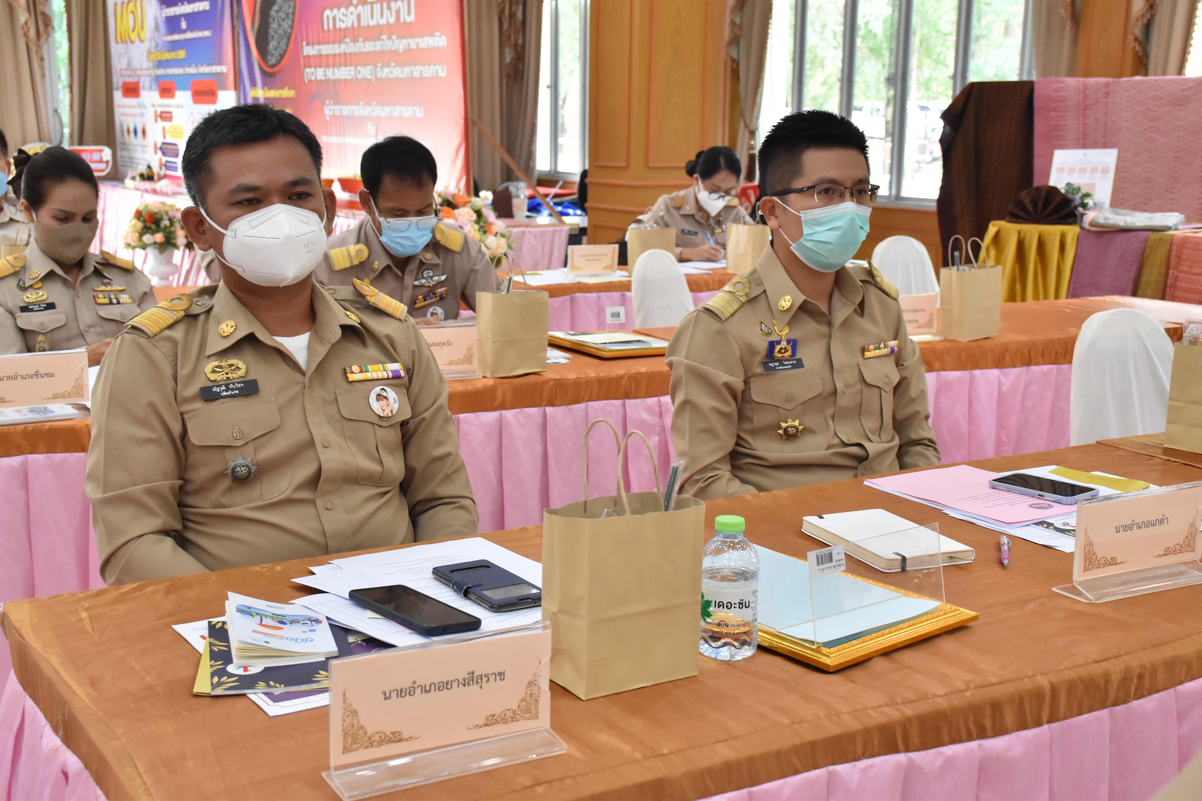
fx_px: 1603
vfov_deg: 28.1
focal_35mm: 48
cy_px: 400
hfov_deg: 41.1
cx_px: 601
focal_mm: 32
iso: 1600
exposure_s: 1/160
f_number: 6.3
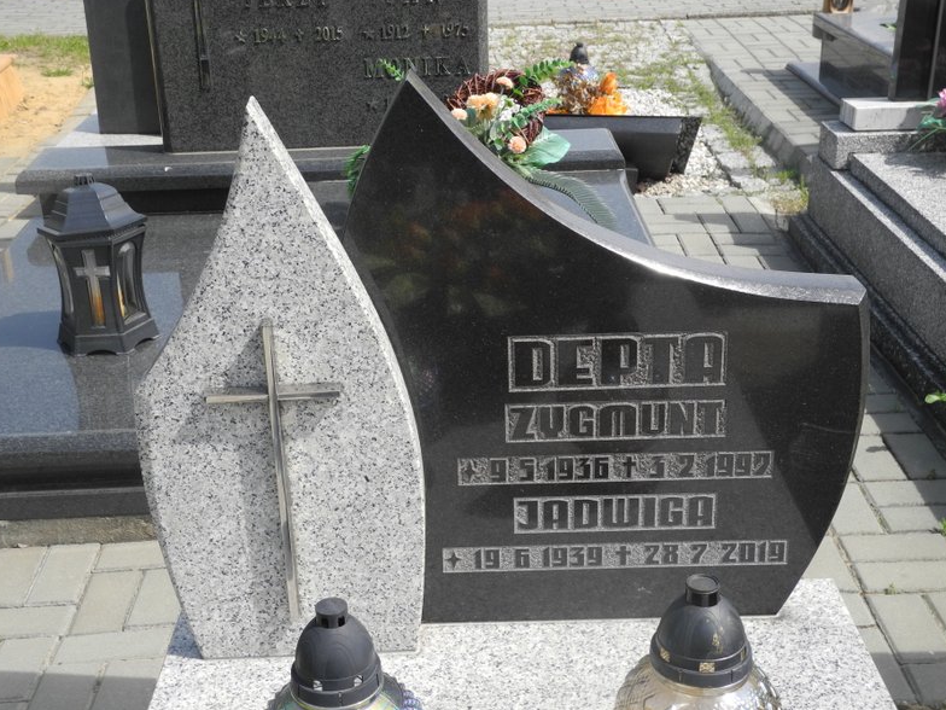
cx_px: 472
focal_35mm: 51
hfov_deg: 37.5
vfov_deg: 28.6
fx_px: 1394
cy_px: 350
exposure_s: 1/800
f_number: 3.5
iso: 100
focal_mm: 10.7
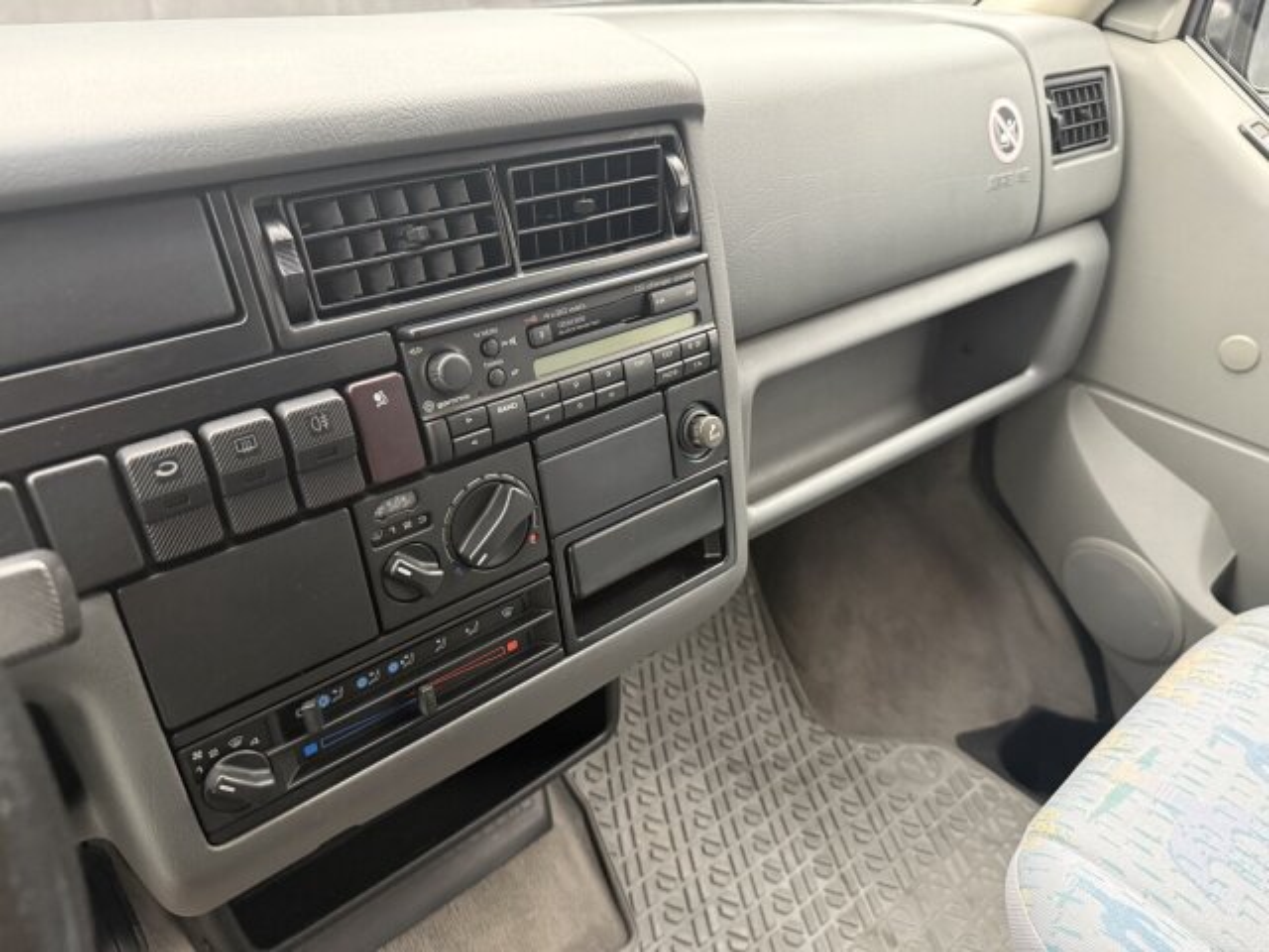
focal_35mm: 24
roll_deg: -3.5
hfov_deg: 71.6
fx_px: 880
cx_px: 634
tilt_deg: -32.5
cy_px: 476
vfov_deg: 56.8
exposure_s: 1/33
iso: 800
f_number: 1.78
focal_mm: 6.76
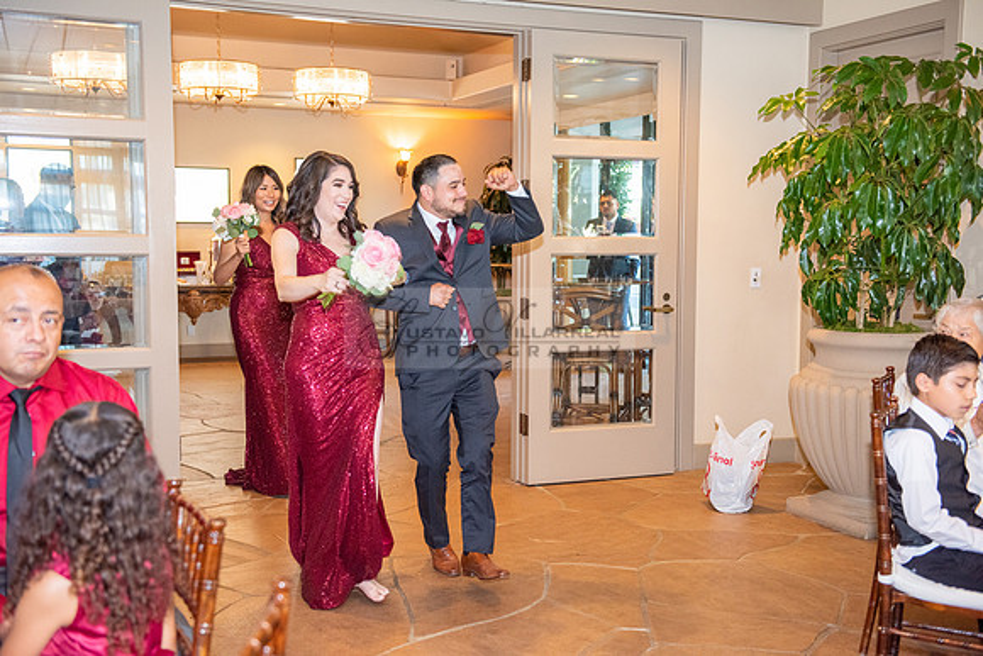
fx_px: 1147
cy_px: 328
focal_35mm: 42
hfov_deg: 46.4
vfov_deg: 31.9
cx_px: 492
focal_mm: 42
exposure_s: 1/125
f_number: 3.5
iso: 1600
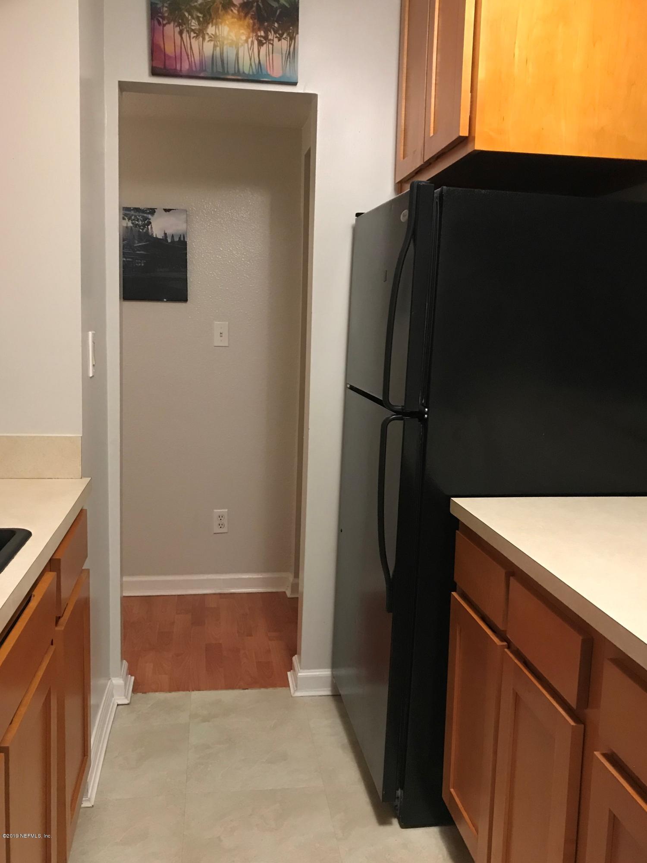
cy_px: 432
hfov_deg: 49.7
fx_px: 698
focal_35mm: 28
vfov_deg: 63.4
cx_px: 324
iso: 100
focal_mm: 3.99
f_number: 1.8
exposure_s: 1/9
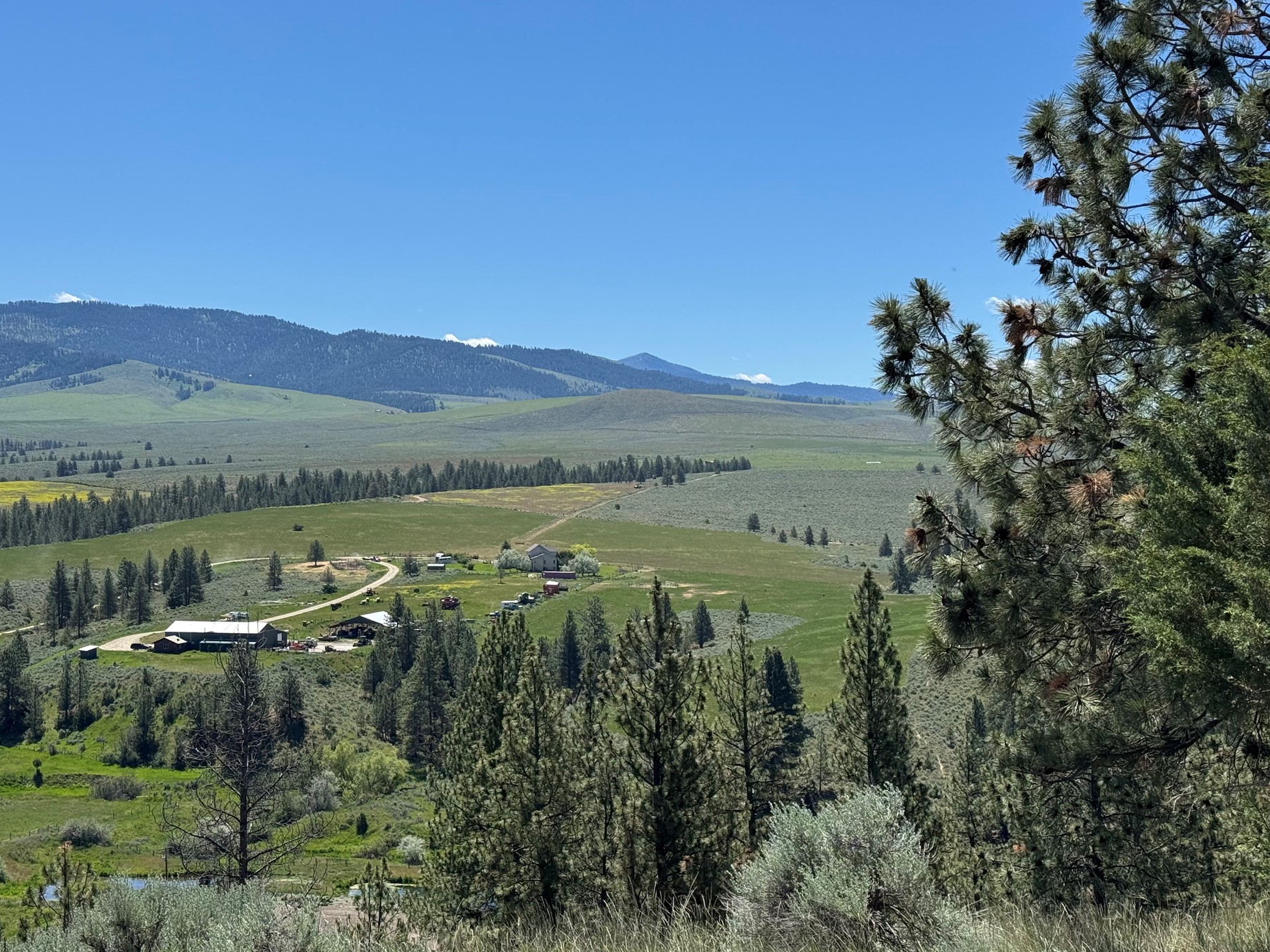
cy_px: 504
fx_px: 1944
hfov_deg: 36.2
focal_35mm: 53
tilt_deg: -0.8
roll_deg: -0.2
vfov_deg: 27.5
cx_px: 606
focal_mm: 6.76
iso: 64
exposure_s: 1/5376
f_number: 1.78
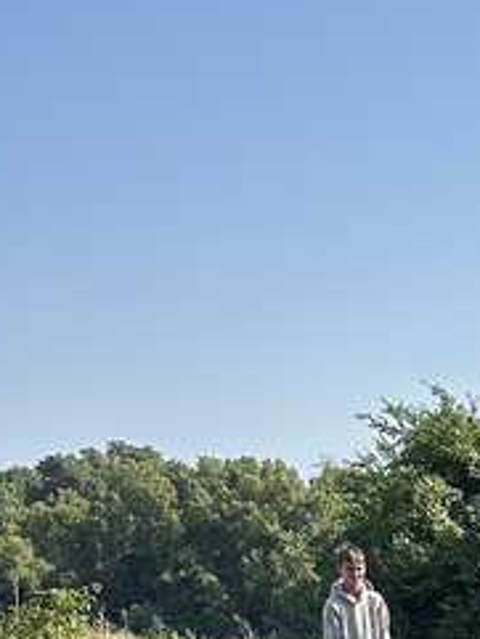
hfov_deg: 13.5
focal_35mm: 102
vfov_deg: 17.4
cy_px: 947
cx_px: 772
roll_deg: -1.0
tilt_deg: -6.2
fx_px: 1884
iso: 80
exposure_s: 1/3356
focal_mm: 6.86
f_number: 1.78
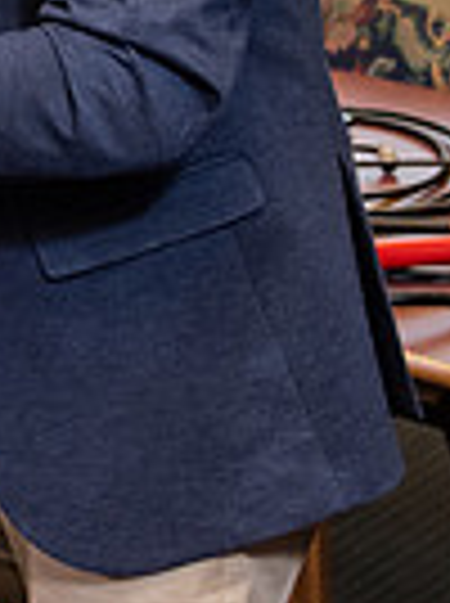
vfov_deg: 15.9
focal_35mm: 121
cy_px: -47
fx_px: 2104
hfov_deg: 10.9
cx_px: -495
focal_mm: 29
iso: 1250
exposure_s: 1/160
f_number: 4
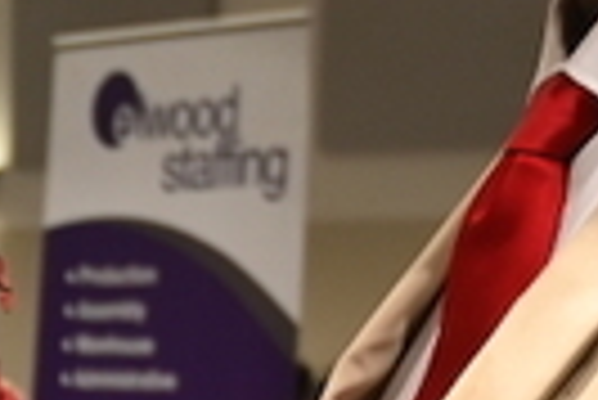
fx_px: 3905
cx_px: -620
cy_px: 737
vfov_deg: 5.8
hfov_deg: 8.3
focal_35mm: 235
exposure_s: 1/60
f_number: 4
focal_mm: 30.5
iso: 720
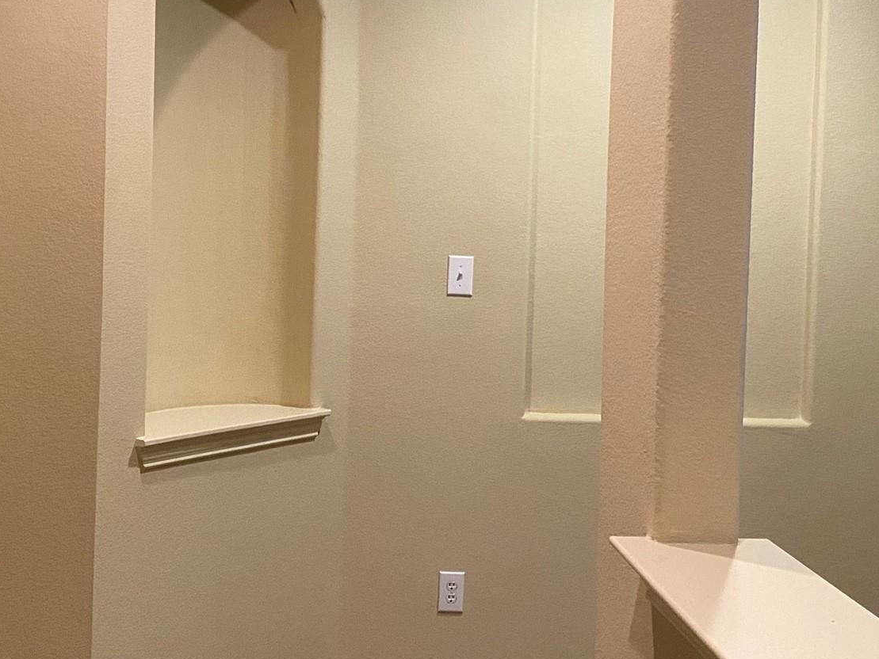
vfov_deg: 30.2
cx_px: 373
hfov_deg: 39.6
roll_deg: -1.8
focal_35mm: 48
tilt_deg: -2.6
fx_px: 1219
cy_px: 257
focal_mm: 4.25
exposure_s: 1/60
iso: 500
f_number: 1.8
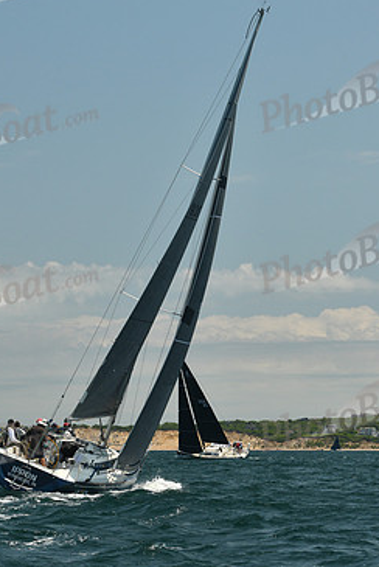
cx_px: 179
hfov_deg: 9.4
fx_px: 2301
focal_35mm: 146
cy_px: 196
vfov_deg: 14.0
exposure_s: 1/640
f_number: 7.1
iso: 320
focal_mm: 92
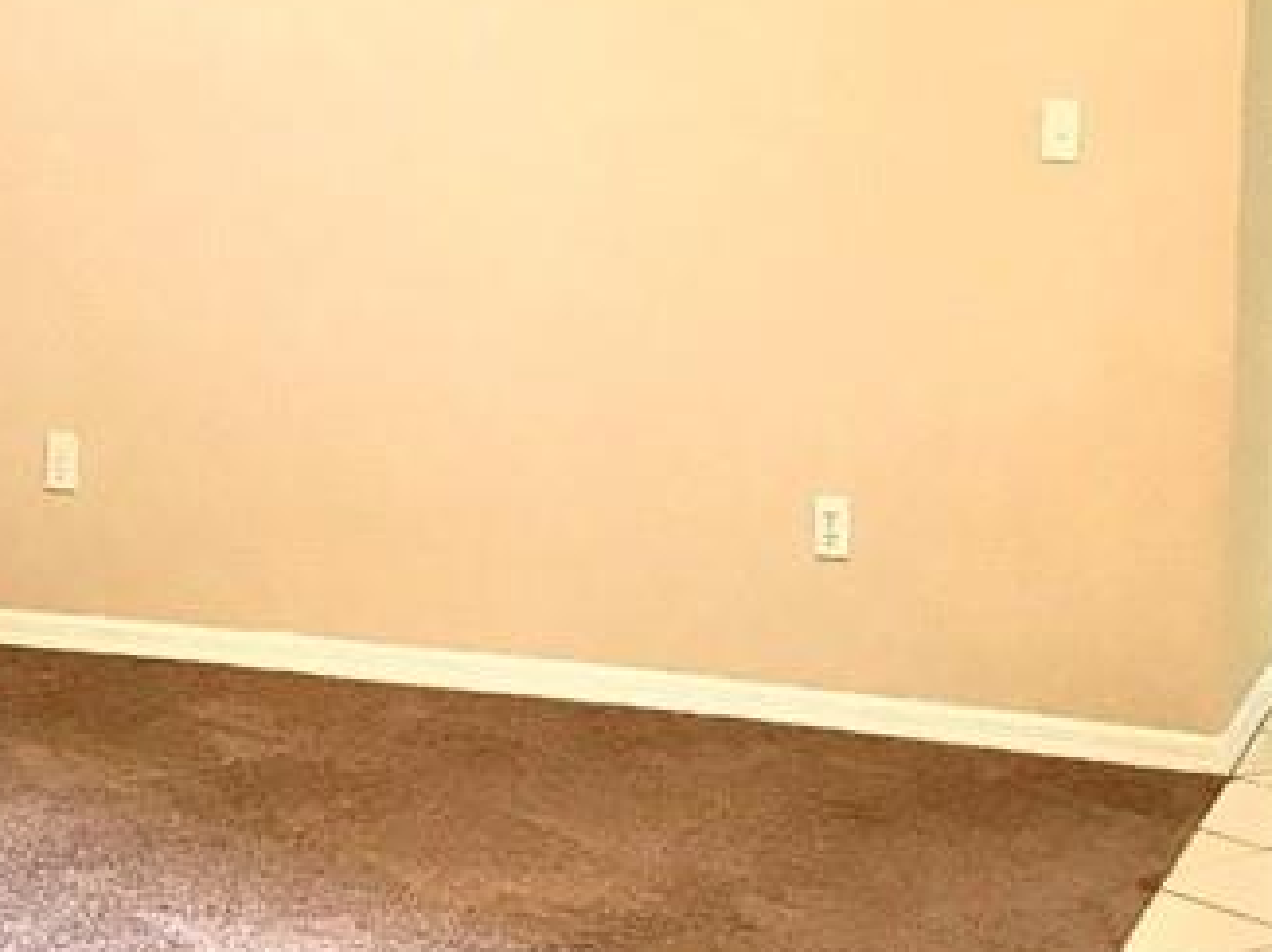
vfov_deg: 16.5
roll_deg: -2.3
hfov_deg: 22.2
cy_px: 70
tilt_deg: -1.4
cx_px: 761
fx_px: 3231
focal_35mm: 88
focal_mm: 3.99
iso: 40
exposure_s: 1/24
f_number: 1.8
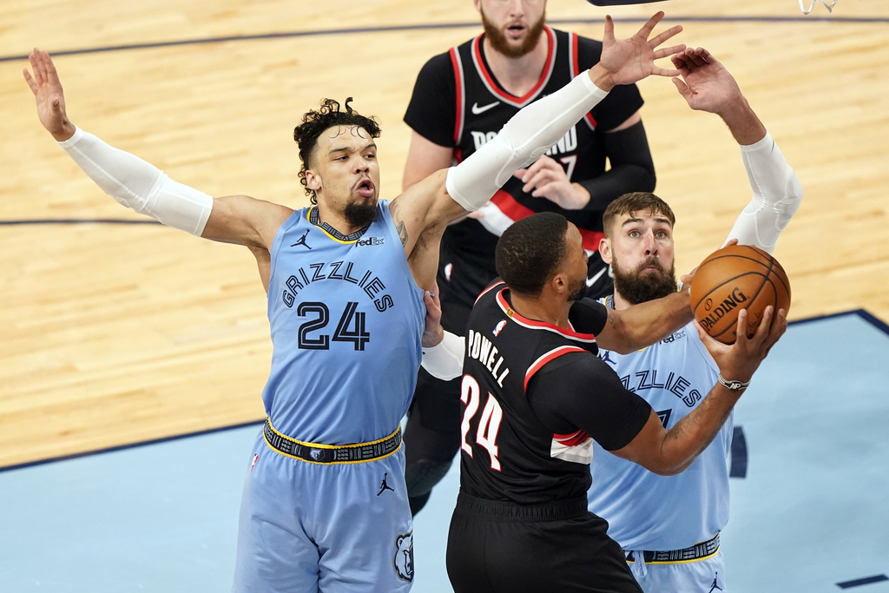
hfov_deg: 5.2
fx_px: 9878
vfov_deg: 3.4
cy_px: 296
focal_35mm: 400
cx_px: 444
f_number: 2.8
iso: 3200
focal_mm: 400
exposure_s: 1/1600
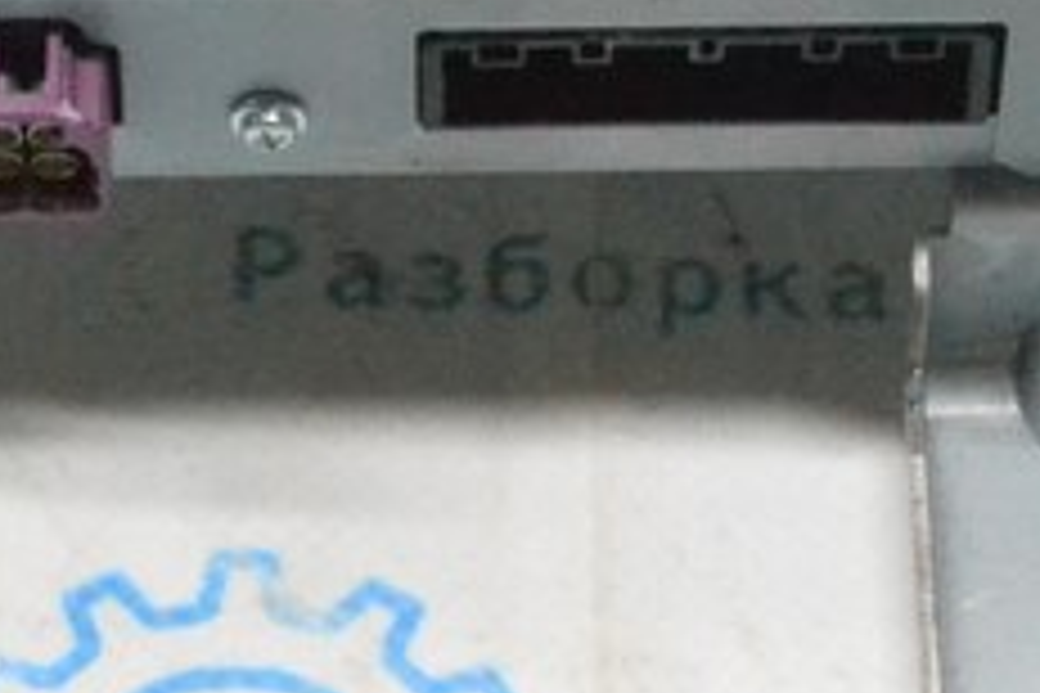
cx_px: 333
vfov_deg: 5.7
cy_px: -506
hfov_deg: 8.6
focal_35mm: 239
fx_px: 6904
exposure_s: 1/50
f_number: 18
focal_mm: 36
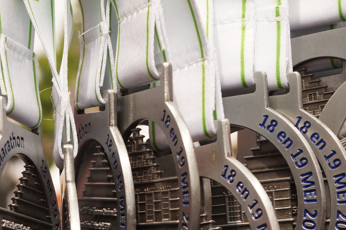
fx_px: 1271
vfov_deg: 10.2
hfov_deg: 15.5
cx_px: 135
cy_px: 276
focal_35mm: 132
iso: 400
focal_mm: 35
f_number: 9
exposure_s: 1/640
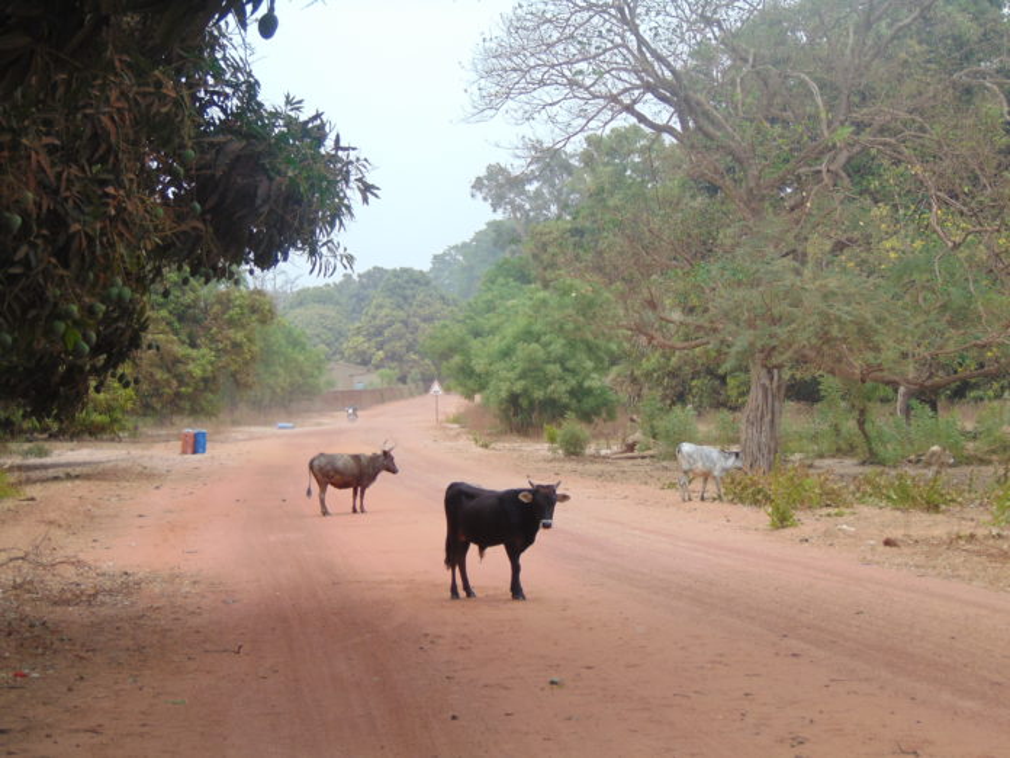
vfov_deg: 13.7
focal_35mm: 108
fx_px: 3151
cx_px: 505
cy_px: 379
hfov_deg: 18.2
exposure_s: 1/200
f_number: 3.9
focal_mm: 19.4
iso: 80
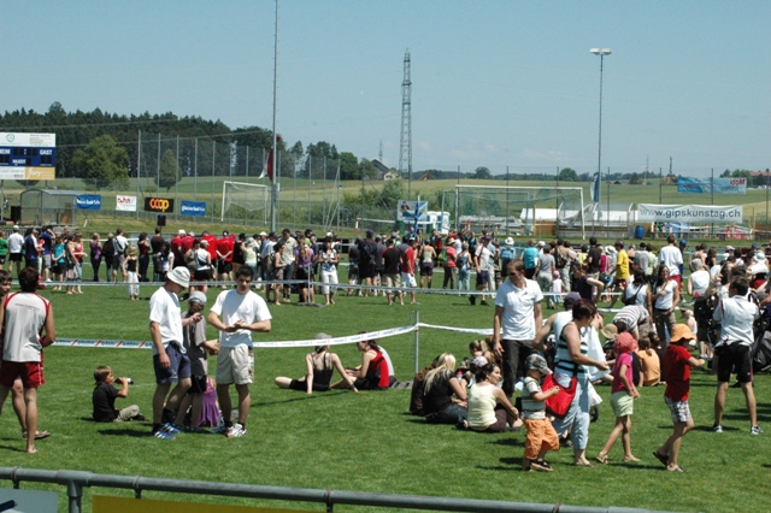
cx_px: 386
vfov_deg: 13.0
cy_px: 256
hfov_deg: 19.5
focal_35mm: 105
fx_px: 2247
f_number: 16
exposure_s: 1/1000
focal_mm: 70
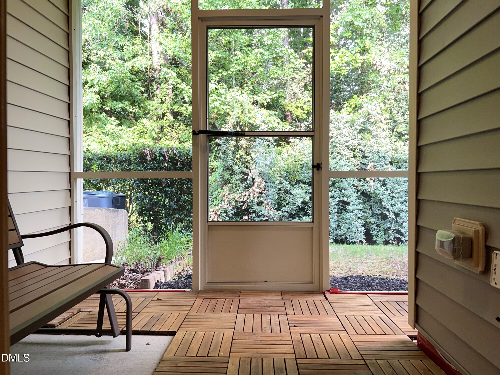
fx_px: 376
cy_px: 188
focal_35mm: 26
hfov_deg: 67.3
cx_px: 250
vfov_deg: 53.1
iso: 64
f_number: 1.5
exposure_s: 1/121
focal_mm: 5.7
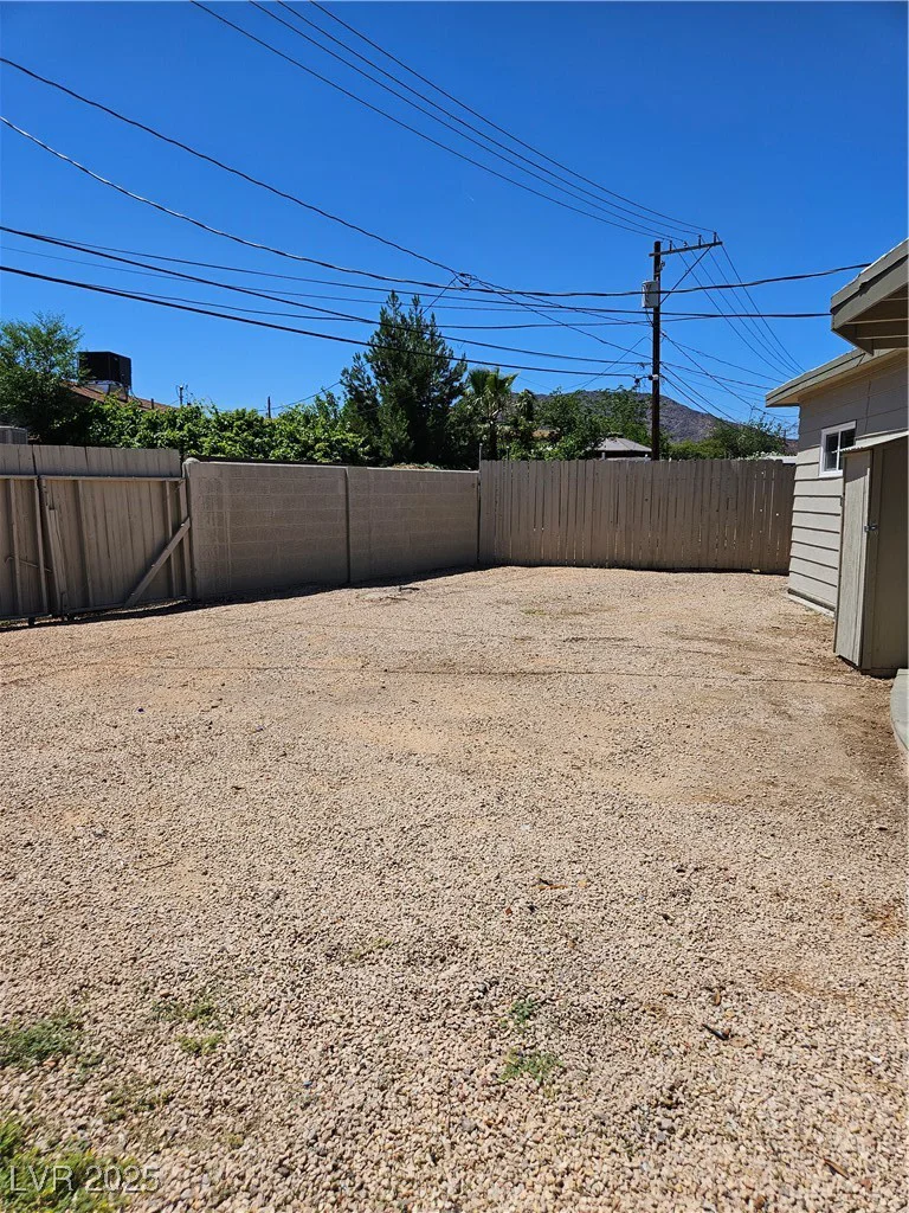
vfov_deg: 73.9
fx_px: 805
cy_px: 606
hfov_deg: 58.9
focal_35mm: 23
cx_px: 454
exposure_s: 1/3273
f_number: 1.8
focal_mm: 5.4
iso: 25
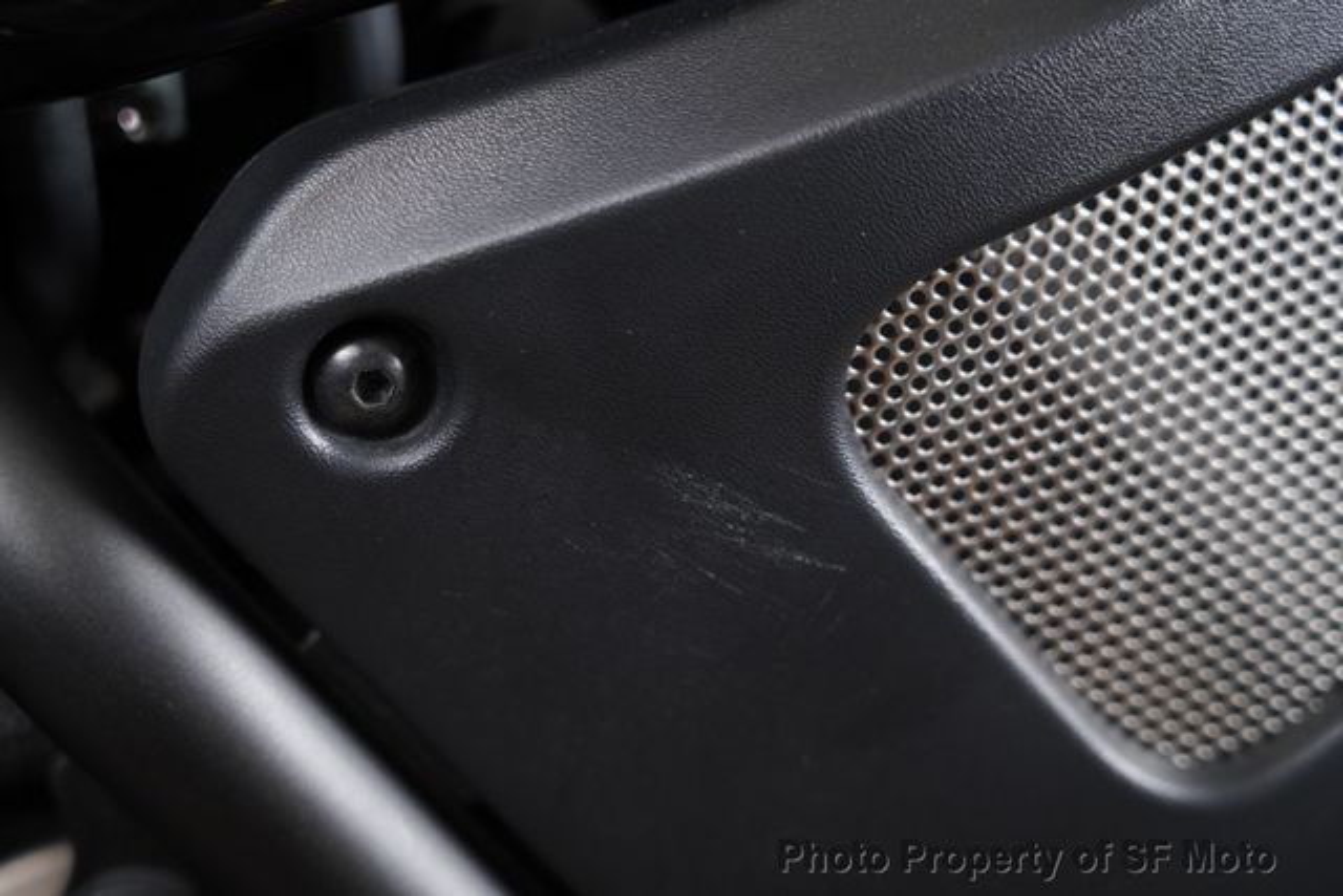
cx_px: 672
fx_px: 3918
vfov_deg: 13.0
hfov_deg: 19.5
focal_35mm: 105
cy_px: 448
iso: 1600
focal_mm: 105
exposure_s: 1/100
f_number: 4
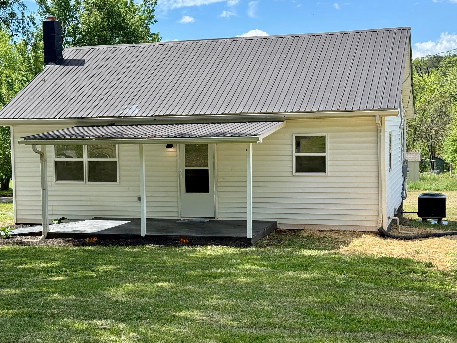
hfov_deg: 35.5
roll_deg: +1.4
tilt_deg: -3.8
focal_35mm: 54
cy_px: 176
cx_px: 207
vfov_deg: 27.0
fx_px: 713
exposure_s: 1/2273
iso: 80
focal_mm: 6.76
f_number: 1.78
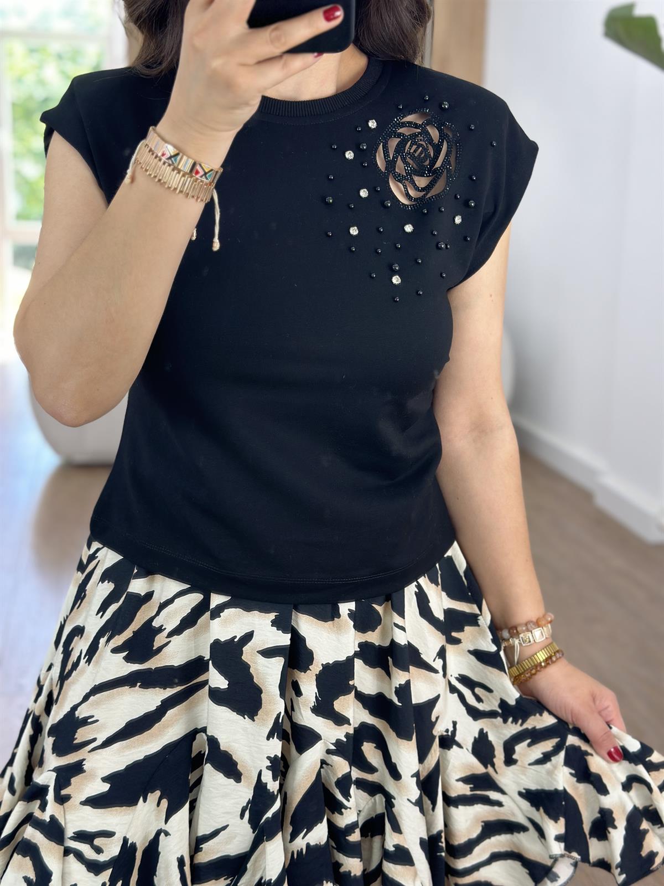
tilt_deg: -36.1
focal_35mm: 48
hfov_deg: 30.3
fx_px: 1228
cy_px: 443
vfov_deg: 39.7
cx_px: 332
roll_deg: -3.0
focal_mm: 6.86
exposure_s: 1/100
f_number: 1.78
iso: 64
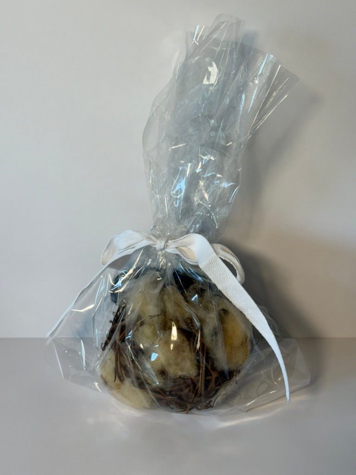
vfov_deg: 39.7
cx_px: 178
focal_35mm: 48
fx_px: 658
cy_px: 238
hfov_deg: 30.3
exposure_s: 1/120
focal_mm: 6.76
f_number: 1.78
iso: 50
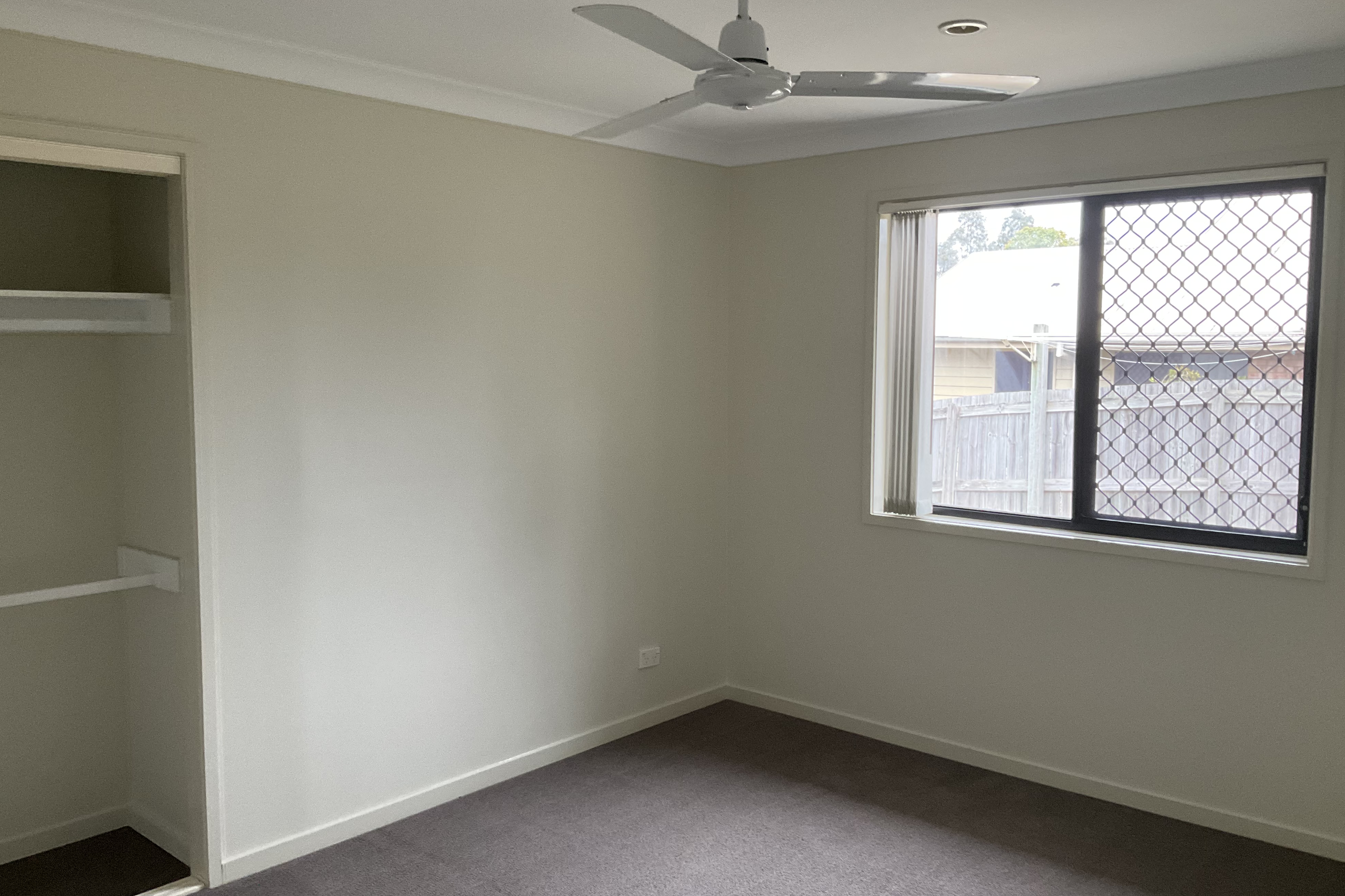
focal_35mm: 31
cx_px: 667
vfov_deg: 42.3
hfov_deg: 60.3
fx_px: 1158
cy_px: 433
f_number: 1.8
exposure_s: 1/60
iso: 200
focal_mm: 3
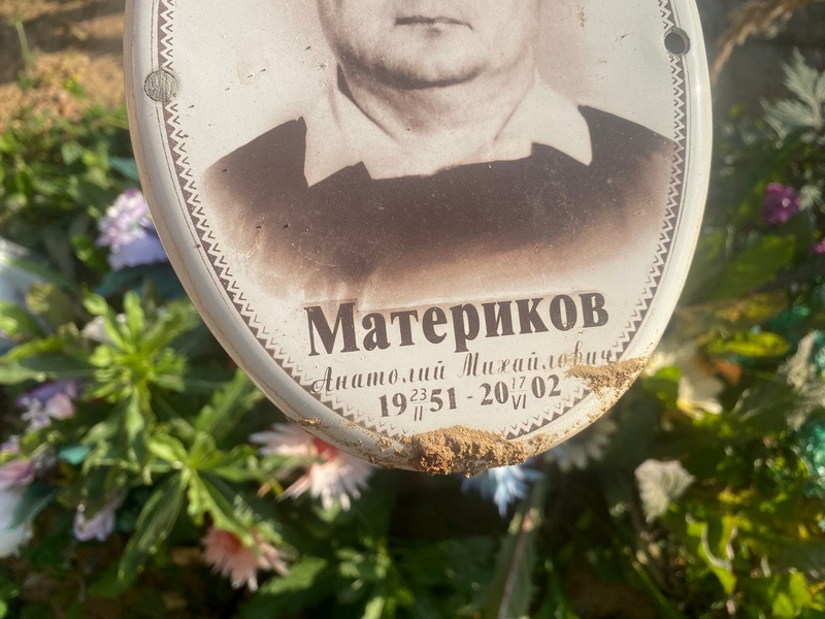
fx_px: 596
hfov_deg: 69.4
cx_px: 412
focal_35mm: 25
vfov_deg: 54.9
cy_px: 310
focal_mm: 4.25
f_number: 1.8
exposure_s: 1/2513
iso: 32
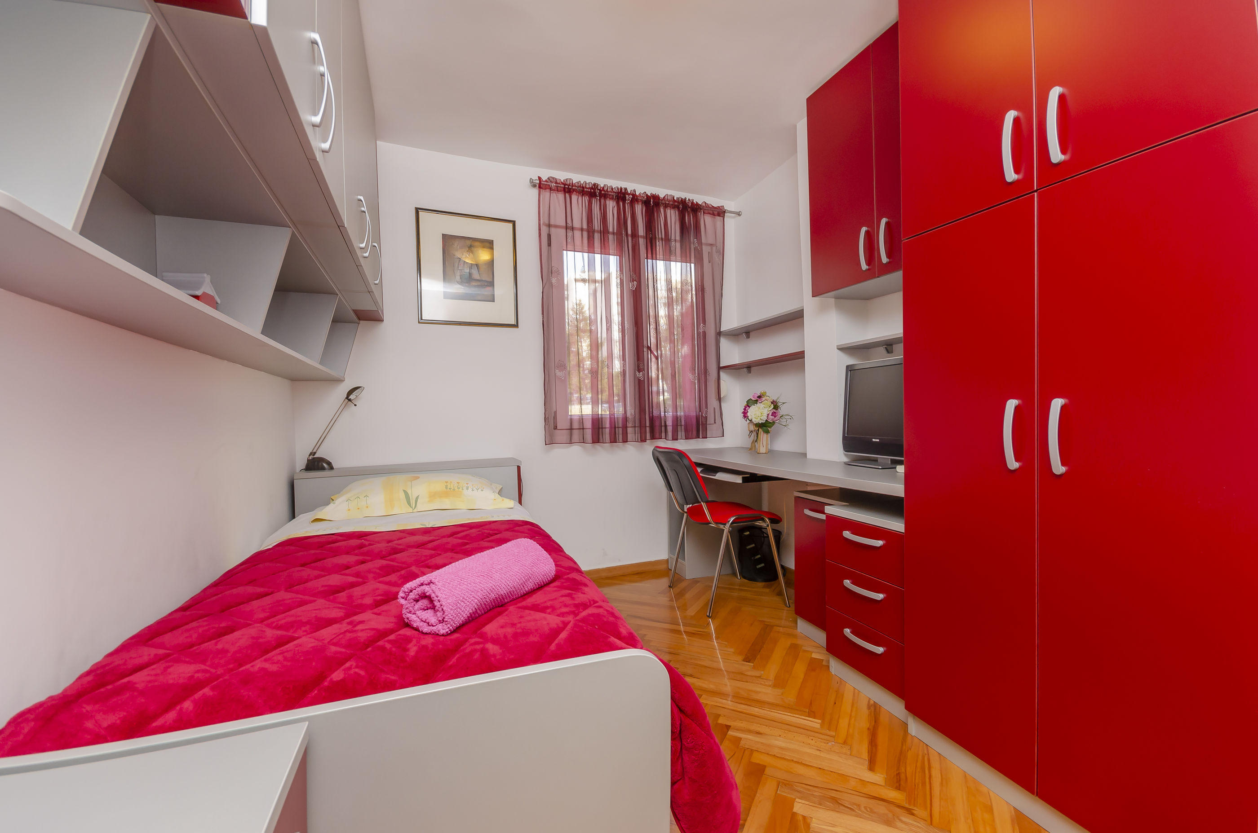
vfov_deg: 77.1
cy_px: 416
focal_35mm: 15
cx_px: 629
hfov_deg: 100.5
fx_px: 523
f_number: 8
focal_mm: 10
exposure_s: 1/60
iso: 250
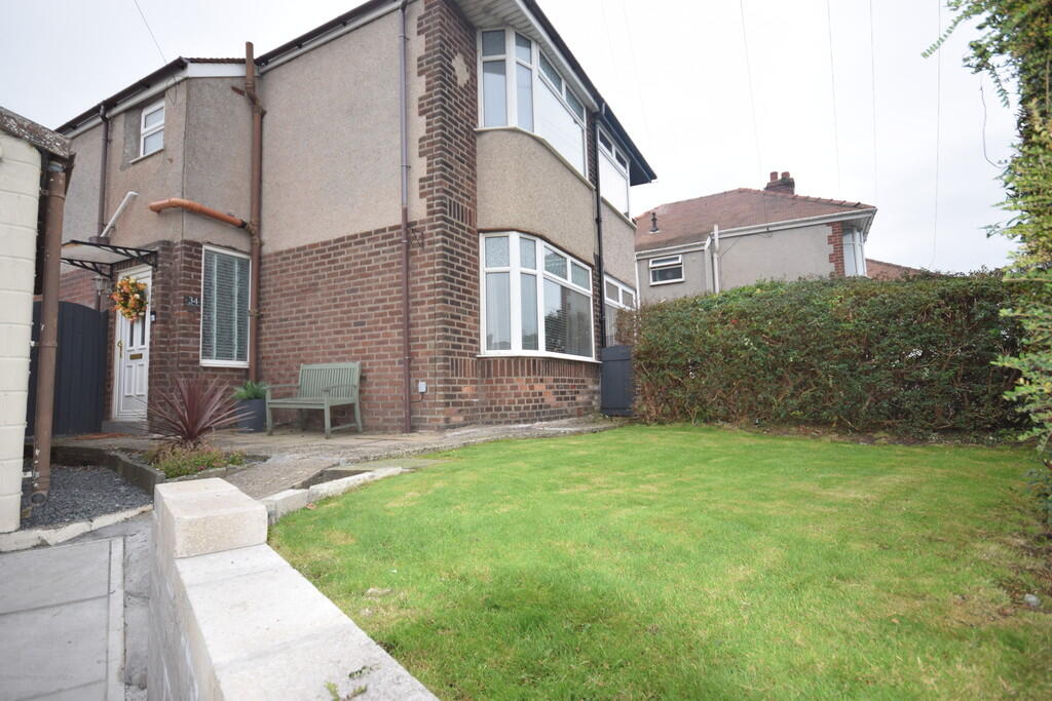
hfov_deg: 90.0
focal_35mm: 18
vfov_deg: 67.4
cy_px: 350
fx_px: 526
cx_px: 526
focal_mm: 12
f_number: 5.6
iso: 180
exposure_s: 1/125
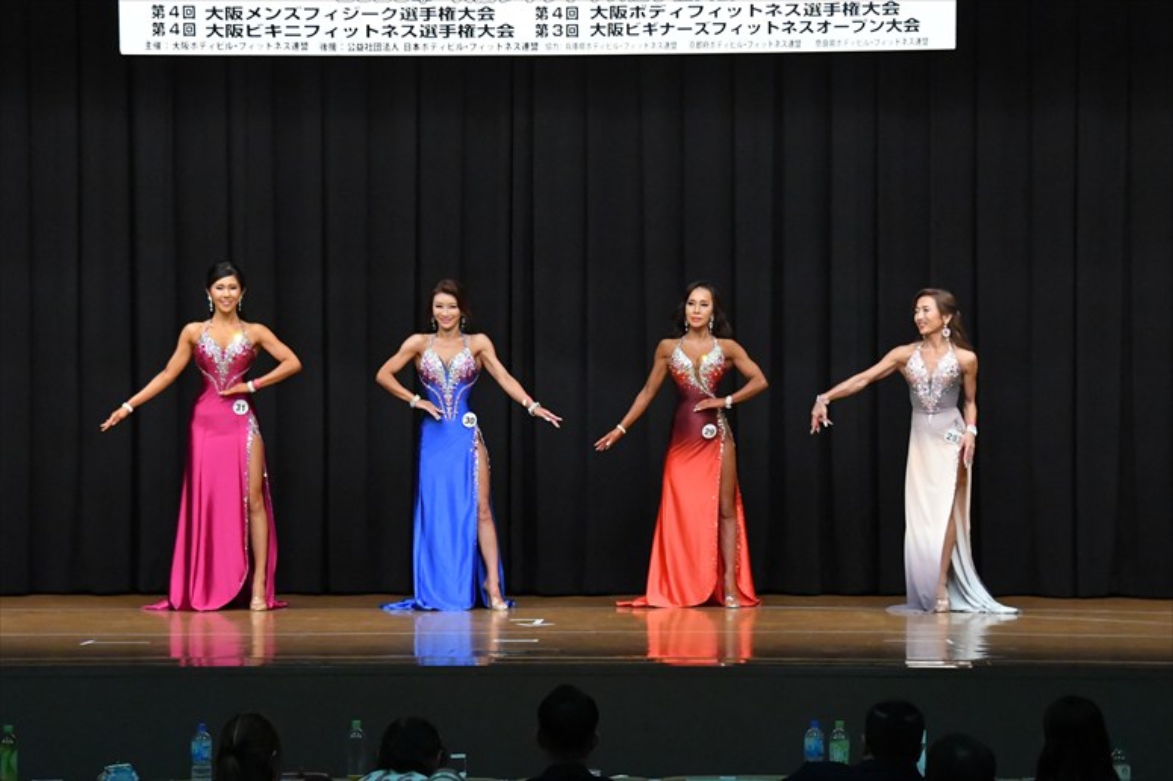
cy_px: 390
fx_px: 4136
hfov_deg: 16.1
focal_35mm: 127
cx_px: 586
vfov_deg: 10.8
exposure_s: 1/400
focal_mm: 85
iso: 8000
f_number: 5.6
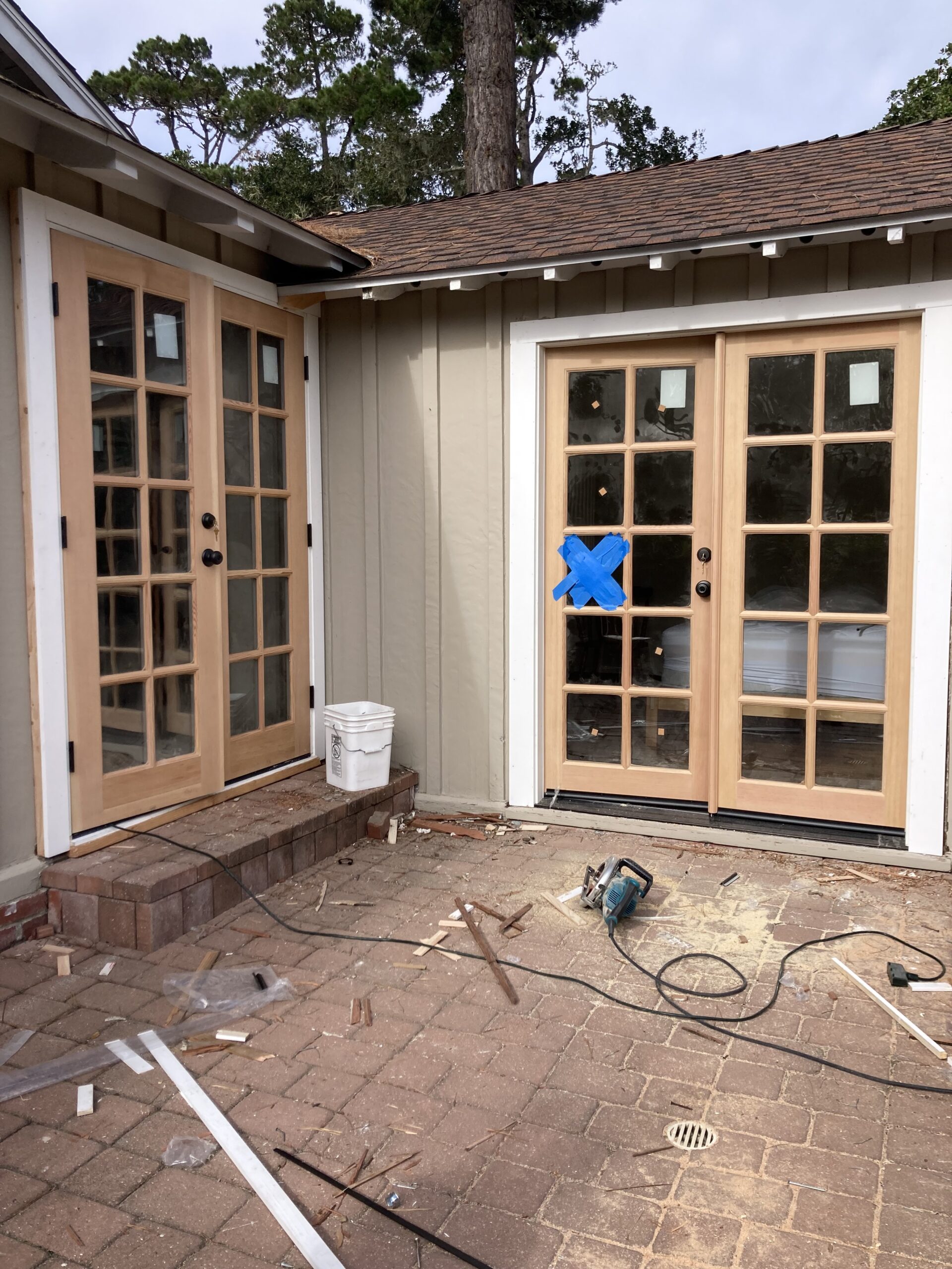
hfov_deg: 49.7
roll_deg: +0.2
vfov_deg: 63.4
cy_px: 634
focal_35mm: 28
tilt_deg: -4.7
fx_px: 1027
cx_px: 476
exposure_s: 1/1200
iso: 20
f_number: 1.8
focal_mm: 3.99
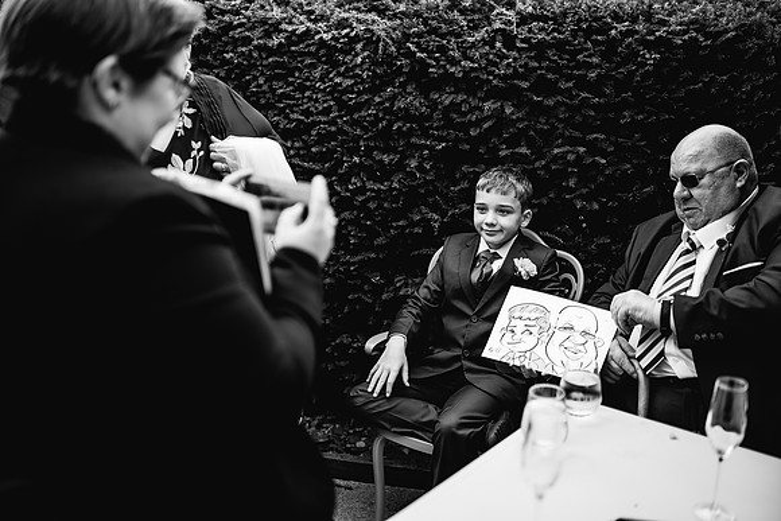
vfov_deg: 37.9
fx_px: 759
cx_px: 390
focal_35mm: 35
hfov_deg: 54.4
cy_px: 260
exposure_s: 1/640
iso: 100
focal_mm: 35
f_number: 1.4
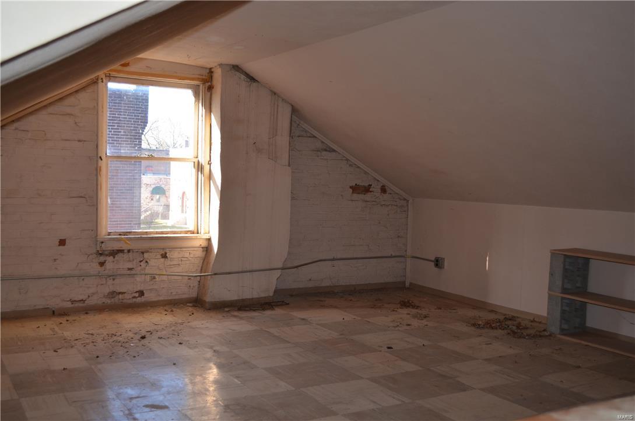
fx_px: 686
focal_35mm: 39
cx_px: 318
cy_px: 210
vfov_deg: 34.1
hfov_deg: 49.6
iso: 220
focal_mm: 26
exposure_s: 1/125
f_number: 4.2
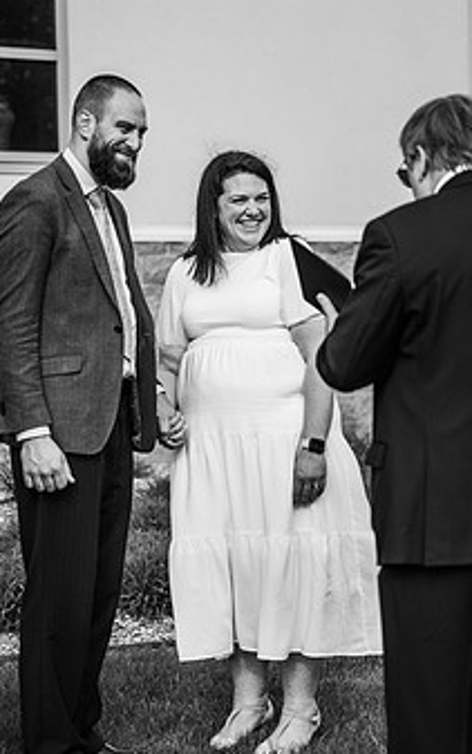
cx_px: 201
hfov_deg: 15.0
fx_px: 1788
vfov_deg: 23.8
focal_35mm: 87
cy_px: 398
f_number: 2.8
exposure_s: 1/3200
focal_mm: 64
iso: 200
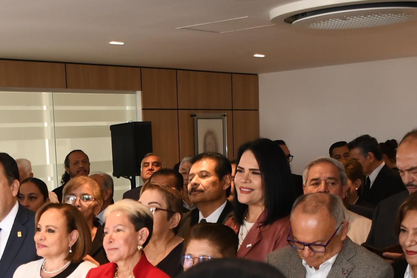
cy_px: 366
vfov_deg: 15.3
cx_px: 59
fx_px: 985
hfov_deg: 23.4
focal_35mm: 85
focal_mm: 20
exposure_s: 1/100
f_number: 3.5
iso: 800
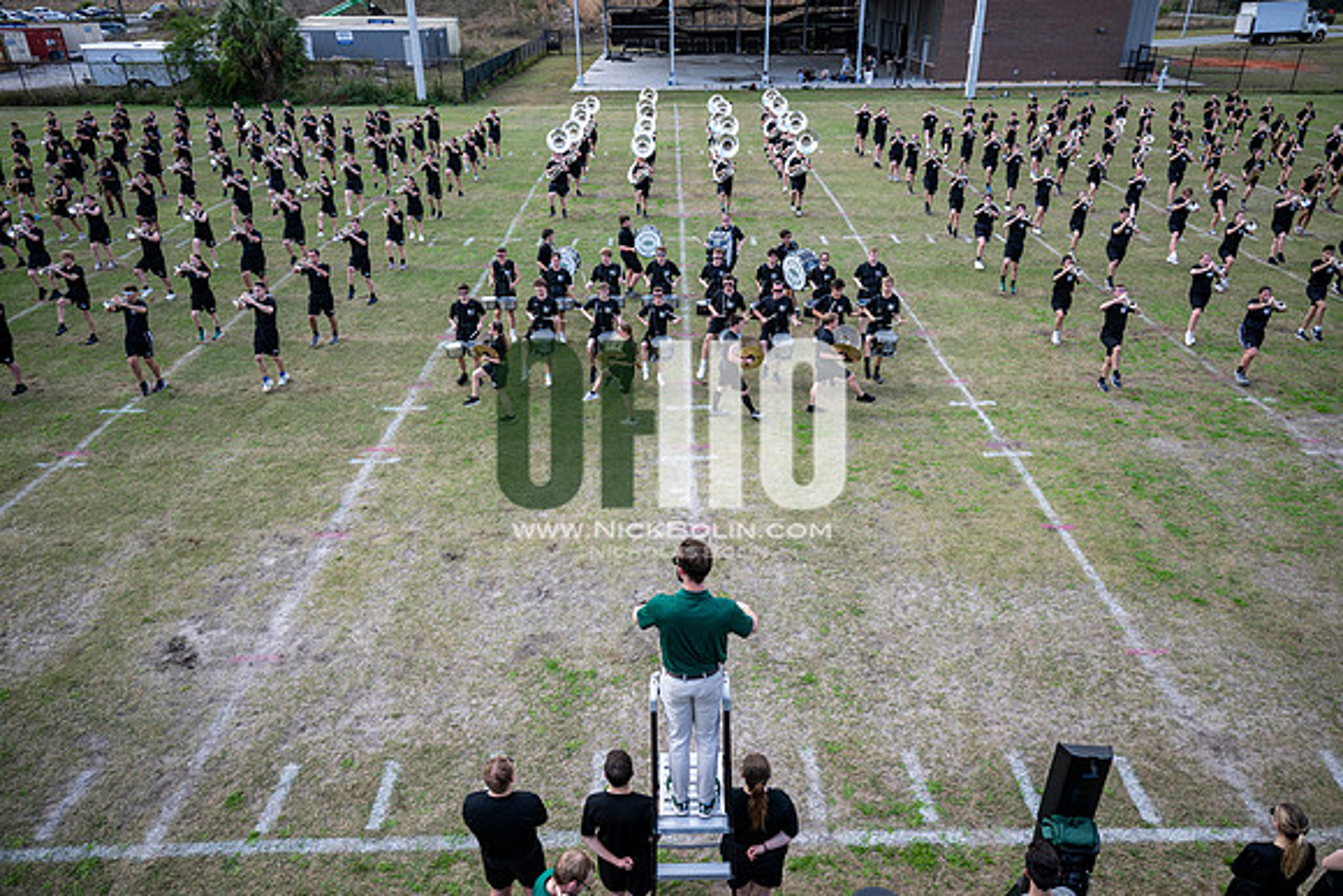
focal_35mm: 24
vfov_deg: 53.2
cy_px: 448
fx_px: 896
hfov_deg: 73.7
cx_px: 672
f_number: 2.8
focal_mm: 24
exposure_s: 1/1250
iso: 125
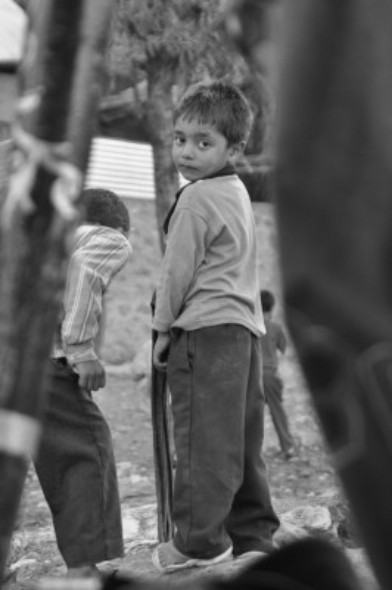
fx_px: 1914
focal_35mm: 117
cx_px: 196
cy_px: 295
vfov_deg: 17.5
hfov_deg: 11.7
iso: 800
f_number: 5
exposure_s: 1/200
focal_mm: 78
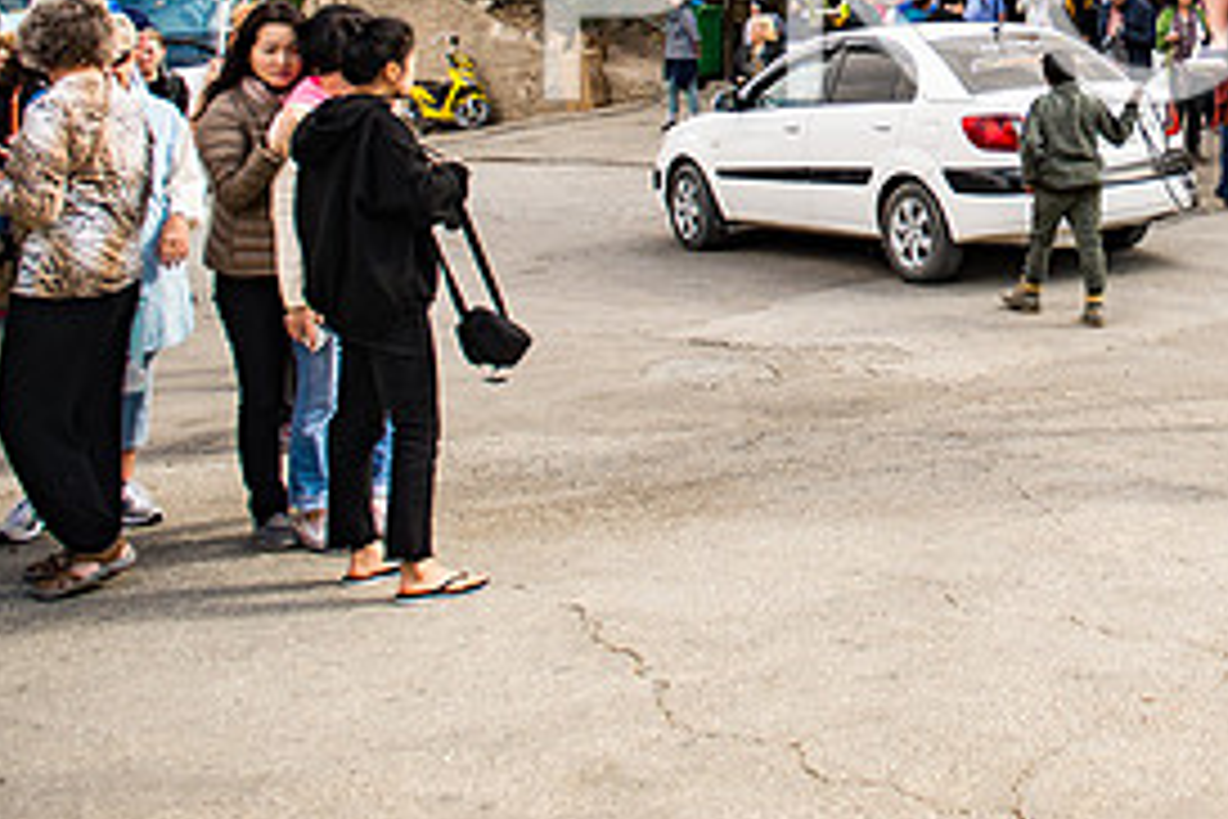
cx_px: 1188
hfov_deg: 35.7
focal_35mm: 51
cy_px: -25
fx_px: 1740
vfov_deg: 25.1
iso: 200
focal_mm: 24
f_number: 2.8
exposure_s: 1/2000
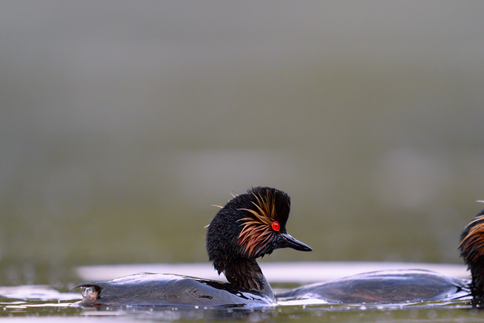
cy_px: 211
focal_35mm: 1031
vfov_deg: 1.3
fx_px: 13866
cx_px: 405
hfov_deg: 2.0
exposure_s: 1/640
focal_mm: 600
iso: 900
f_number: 4
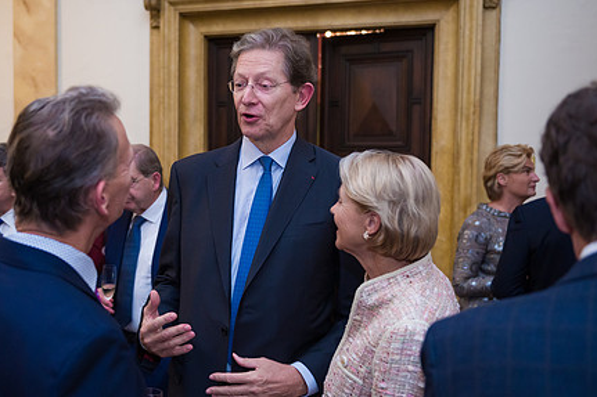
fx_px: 696
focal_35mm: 42
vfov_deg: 31.9
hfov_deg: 46.1
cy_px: 210
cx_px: 230
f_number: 3.2
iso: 1600
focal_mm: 31
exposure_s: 1/200
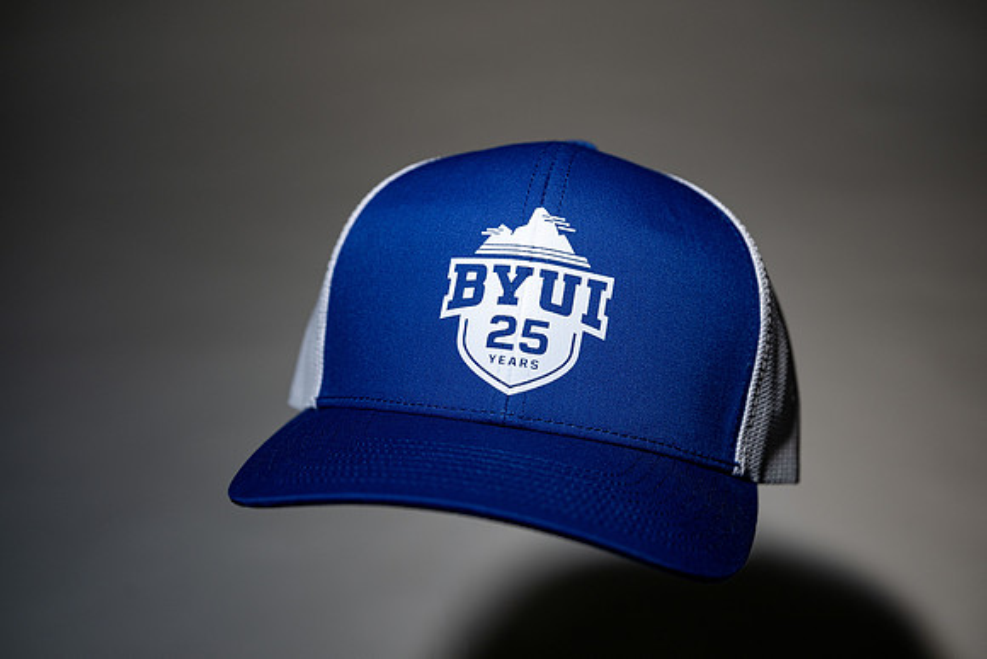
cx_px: 494
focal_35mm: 52
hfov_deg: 38.2
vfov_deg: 26.0
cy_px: 330
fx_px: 1426
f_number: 4.5
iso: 320
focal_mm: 52
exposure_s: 1/125
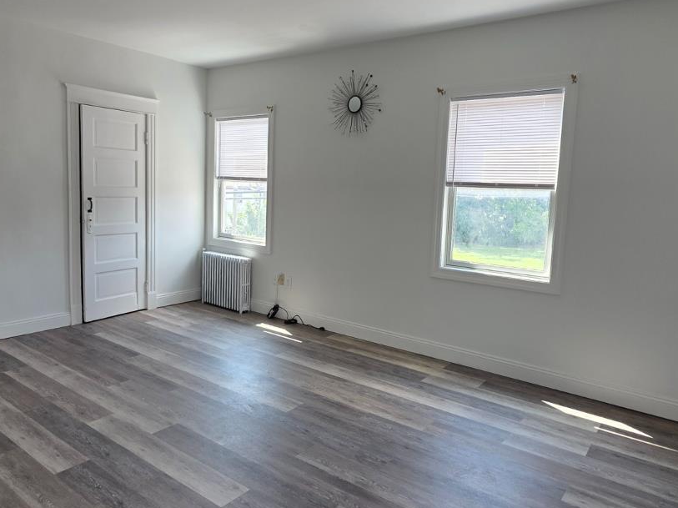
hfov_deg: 71.6
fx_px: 470
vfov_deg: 56.8
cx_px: 339
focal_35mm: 24
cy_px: 246
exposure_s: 1/120
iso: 50
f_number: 1.9
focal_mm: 2.2
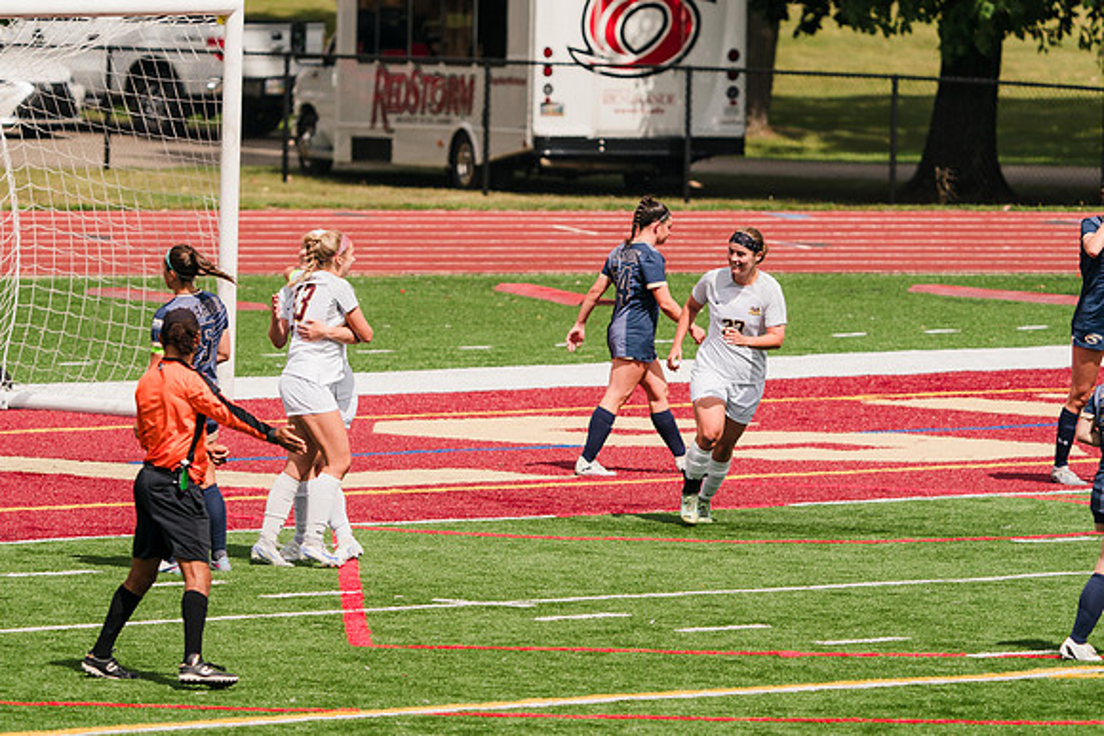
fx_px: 12962
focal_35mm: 423
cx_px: 416
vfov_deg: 3.3
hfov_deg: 4.9
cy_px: 341
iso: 200
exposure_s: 1/1600
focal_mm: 318
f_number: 6.3
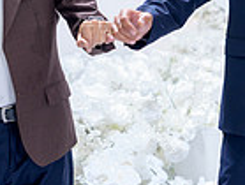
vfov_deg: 7.4
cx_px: 249
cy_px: -43
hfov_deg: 9.8
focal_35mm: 200
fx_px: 1419
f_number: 2
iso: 640
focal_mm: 50
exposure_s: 1/200
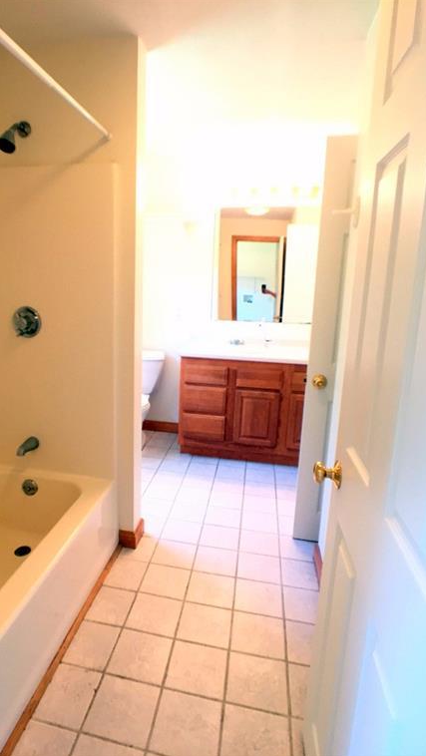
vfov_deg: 61.0
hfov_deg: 36.5
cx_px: 159
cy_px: 379
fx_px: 642
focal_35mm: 32
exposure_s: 1/30
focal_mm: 4.15
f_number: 2.2
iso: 80
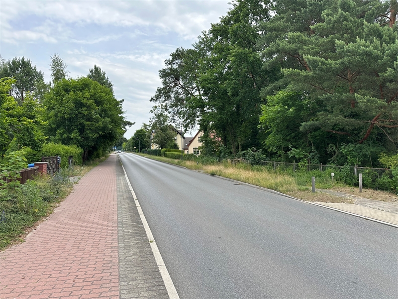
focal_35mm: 24
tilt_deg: +1.3
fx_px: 276
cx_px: 199
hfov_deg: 71.6
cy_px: 150
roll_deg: +0.1
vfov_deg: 56.8
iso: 80
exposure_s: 1/1050
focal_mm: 6.86
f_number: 1.78
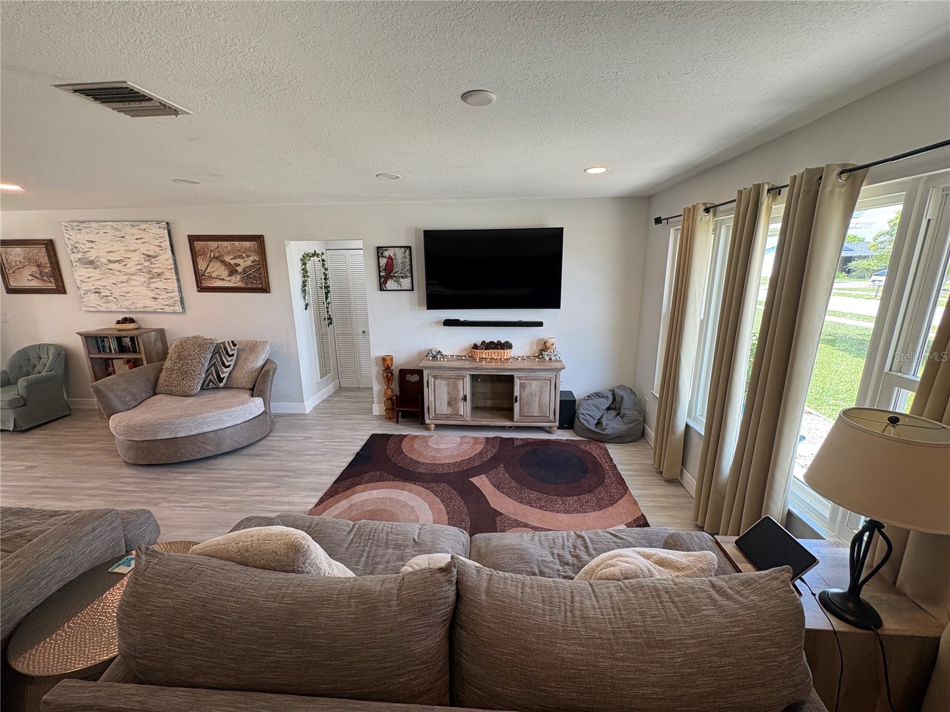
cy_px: 356
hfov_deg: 102.1
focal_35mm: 14
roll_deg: +1.2
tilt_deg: -13.6
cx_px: 475
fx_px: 384
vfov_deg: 85.7
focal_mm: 2.22
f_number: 2.2
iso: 125
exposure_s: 1/120
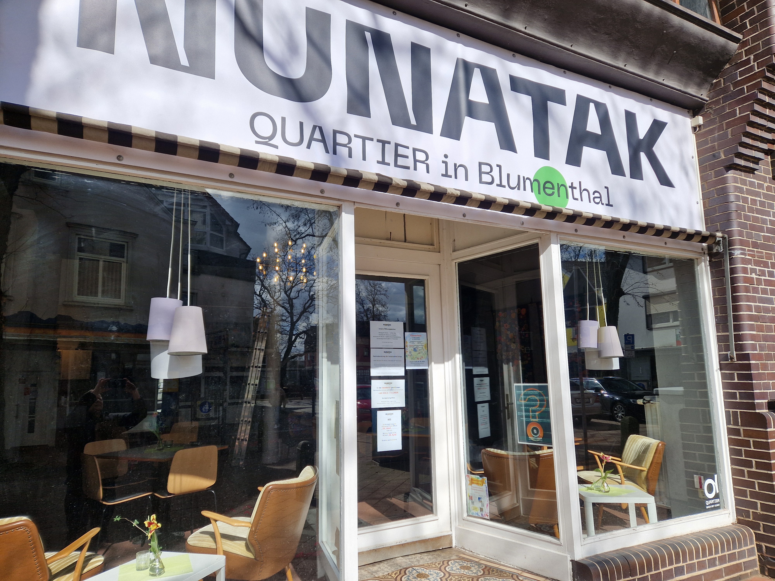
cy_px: 290
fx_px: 515
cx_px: 388
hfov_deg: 73.9
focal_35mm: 23
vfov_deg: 58.9
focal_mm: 5.4
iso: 50
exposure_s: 1/1724
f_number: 1.8
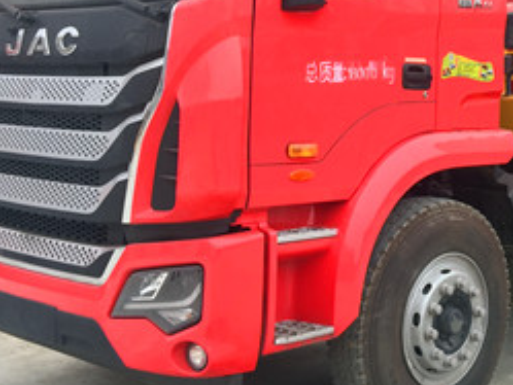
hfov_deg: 29.5
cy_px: 50
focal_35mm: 64
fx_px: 949
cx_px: 412
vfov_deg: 22.5
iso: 32
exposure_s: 1/161
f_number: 2.2
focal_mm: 4.15
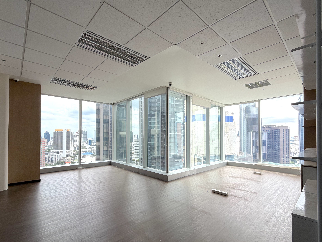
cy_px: 135
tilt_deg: +0.5
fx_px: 158
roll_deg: +0.2
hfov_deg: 91.0
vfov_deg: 74.4
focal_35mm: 17
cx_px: 157
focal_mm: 2.22
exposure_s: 1/217
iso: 40
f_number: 2.2
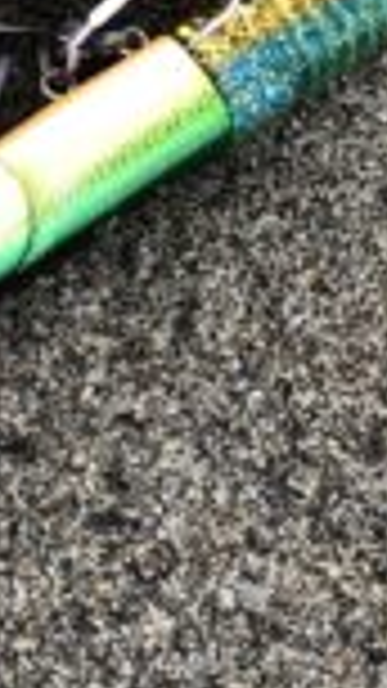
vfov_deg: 25.4
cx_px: 198
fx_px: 1460
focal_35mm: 80
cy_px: 27
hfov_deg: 15.1
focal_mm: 4
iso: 32
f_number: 1.8
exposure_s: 1/20
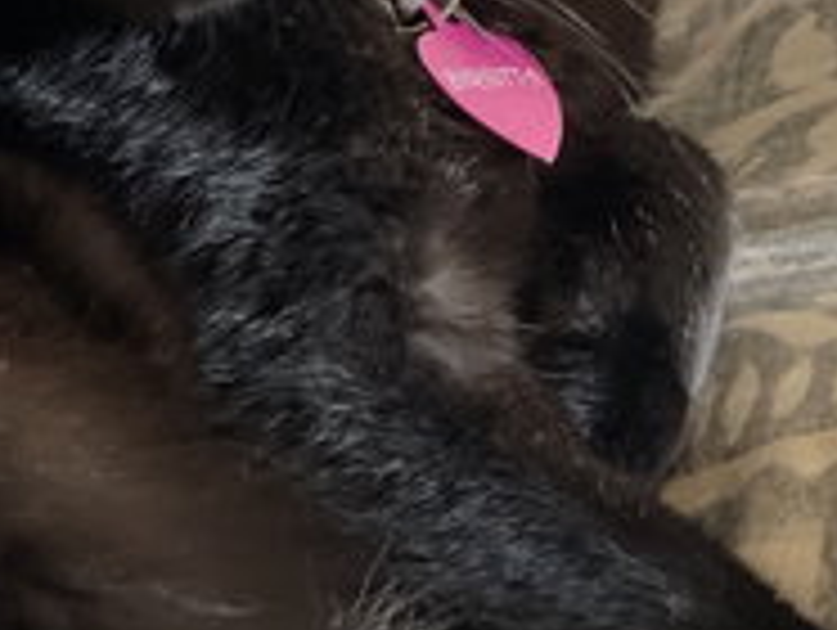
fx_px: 4164
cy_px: -43
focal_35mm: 172
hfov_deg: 11.3
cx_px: -45
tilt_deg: -17.1
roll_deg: -1.8
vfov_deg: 8.6
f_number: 2.2
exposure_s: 1/20
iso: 400
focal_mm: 7.5
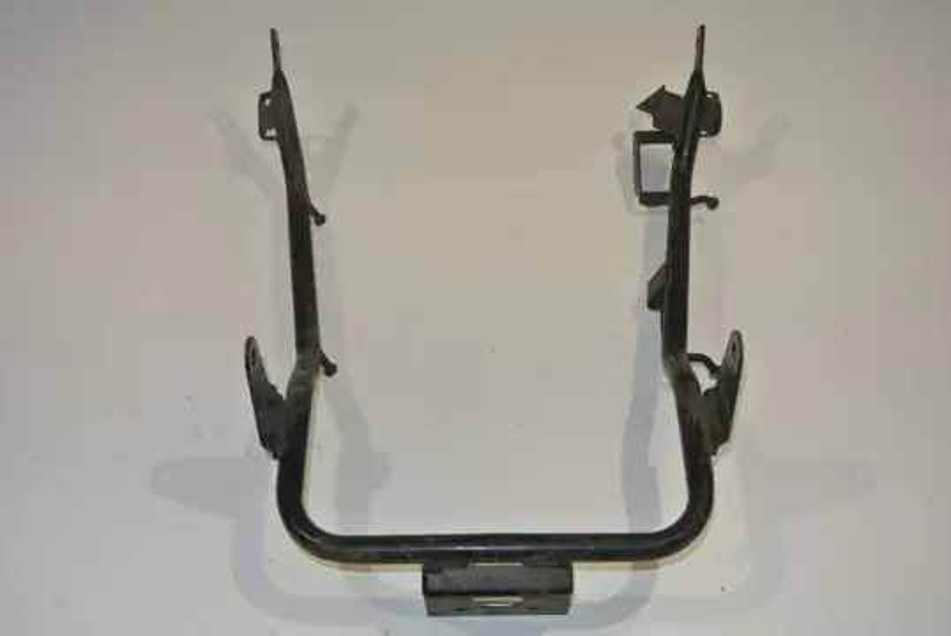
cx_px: 476
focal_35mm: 40
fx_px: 1058
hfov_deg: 48.4
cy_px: 318
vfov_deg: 33.5
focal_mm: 15.1
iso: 200
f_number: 4.5
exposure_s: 1/60
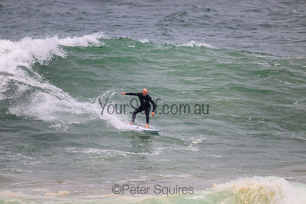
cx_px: 153
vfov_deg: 1.7
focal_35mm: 800
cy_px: 102
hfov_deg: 2.6
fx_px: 6801
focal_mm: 800
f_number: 11
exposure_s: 1/2000
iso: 1100
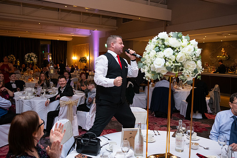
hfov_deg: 58.7
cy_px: 79
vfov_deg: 41.1
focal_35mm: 32
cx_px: 118
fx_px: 211
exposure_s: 1/160
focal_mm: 32
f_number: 3.5
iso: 1250
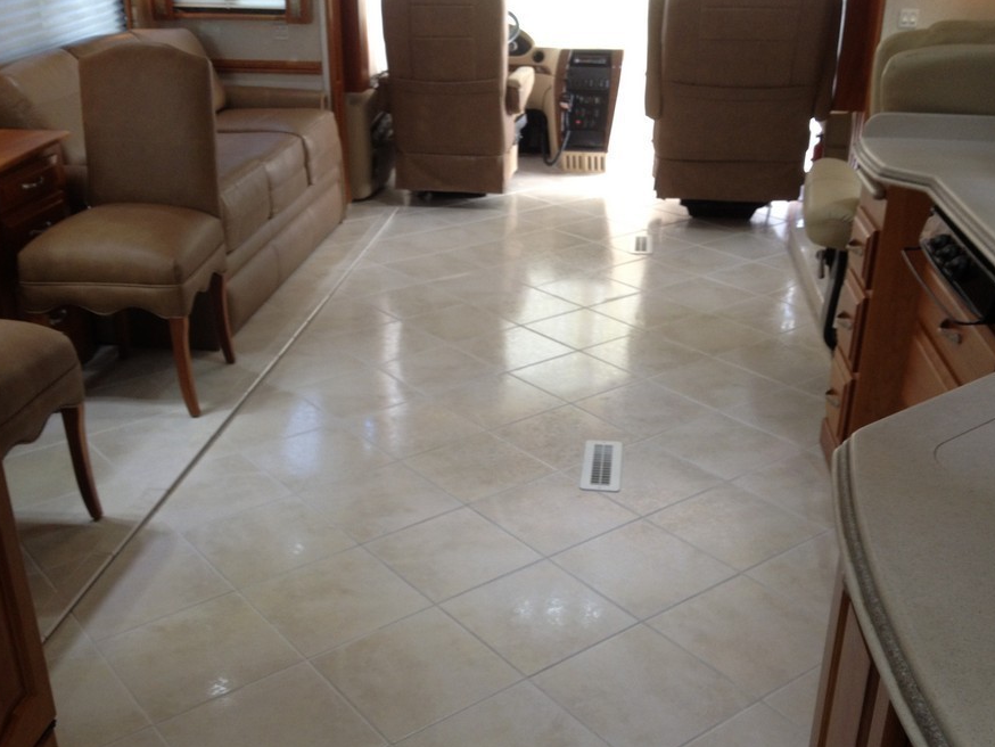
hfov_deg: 45.8
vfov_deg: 35.1
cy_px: 433
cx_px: 498
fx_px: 1179
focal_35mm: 41
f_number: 2.4
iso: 80
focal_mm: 4.28
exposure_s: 1/20
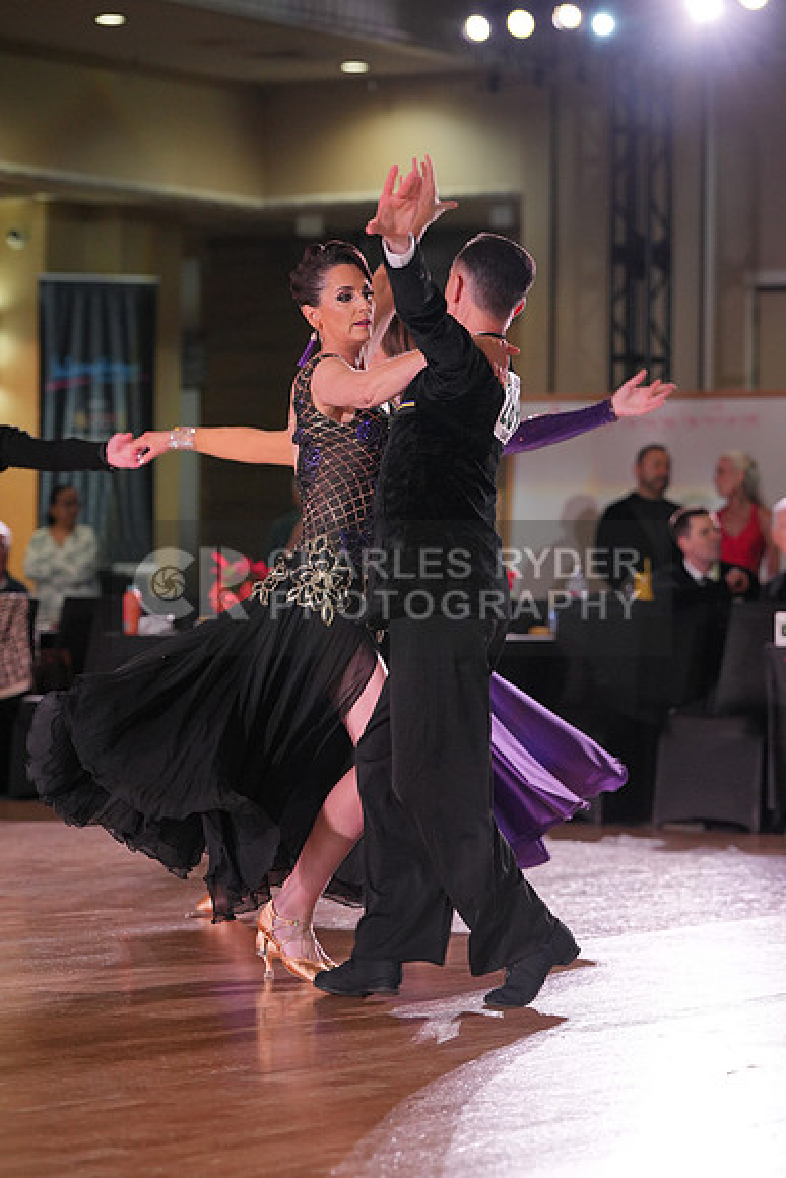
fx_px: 4091
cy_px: 589
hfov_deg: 11.0
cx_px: 393
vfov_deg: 16.4
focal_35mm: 125
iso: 1600
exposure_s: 1/500
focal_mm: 125
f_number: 4
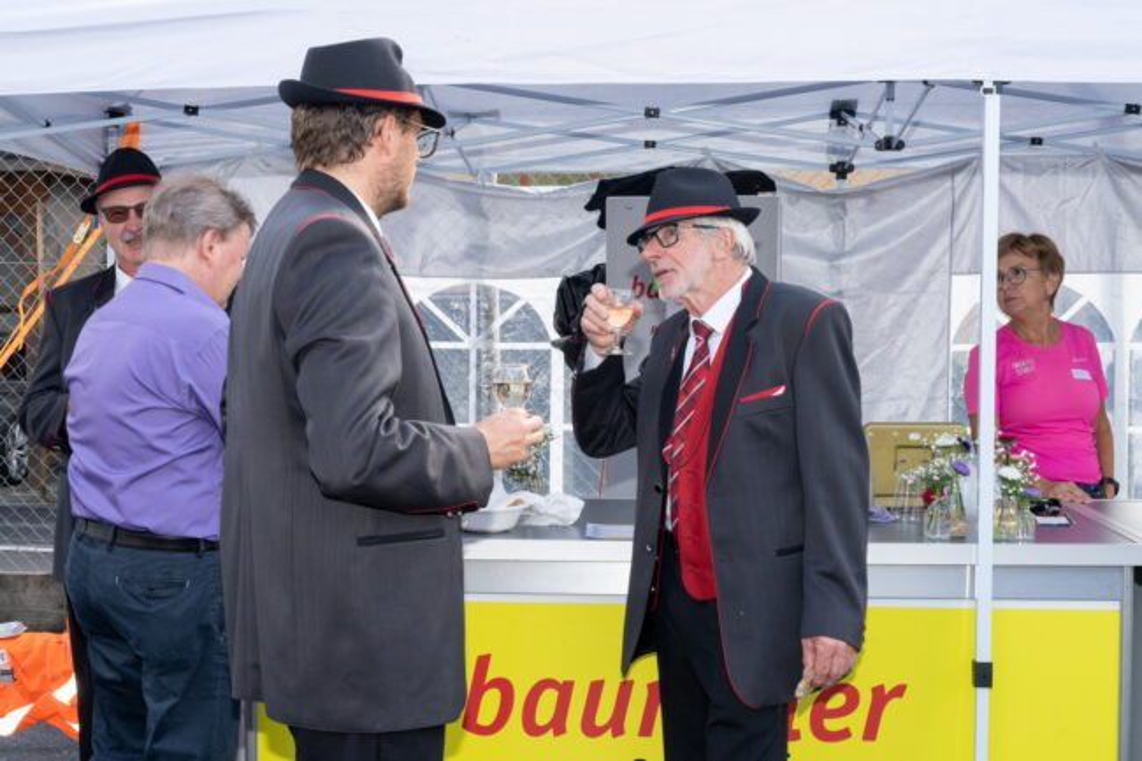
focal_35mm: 44
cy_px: 380
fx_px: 1395
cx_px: 571
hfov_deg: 44.5
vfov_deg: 30.5
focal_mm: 44
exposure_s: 1/200
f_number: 13
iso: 1250
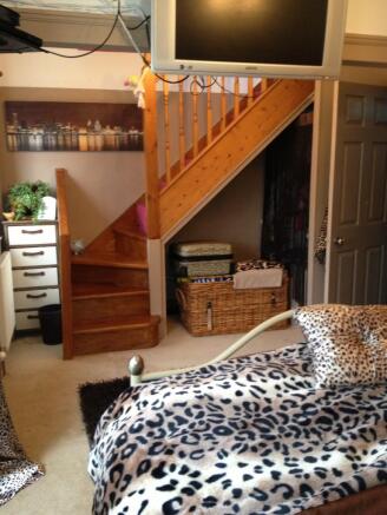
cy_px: 258
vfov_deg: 52.6
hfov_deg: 40.7
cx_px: 194
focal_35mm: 35
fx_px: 521
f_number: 2.4
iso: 250
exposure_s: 1/20
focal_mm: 4.28
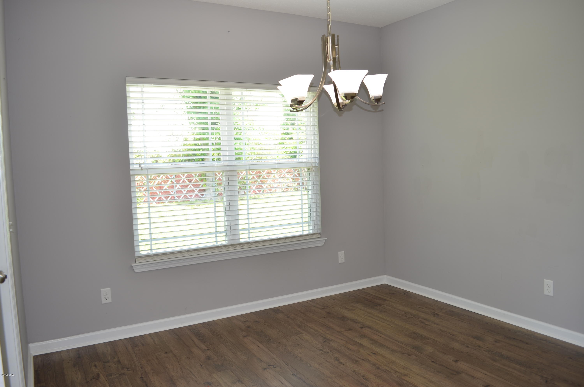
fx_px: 437
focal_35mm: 27
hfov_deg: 67.5
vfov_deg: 47.7
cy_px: 194
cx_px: 292
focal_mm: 18
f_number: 4.5
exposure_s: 1/25
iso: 100
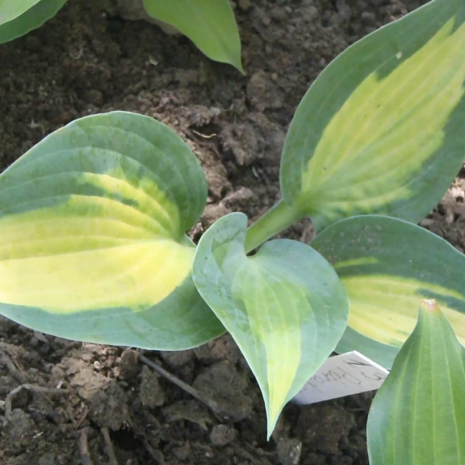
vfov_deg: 39.2
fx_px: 654
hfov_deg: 39.2
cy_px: 230
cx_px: 238
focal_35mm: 43
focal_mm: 6.53
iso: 800
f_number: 4.1
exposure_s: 1/400
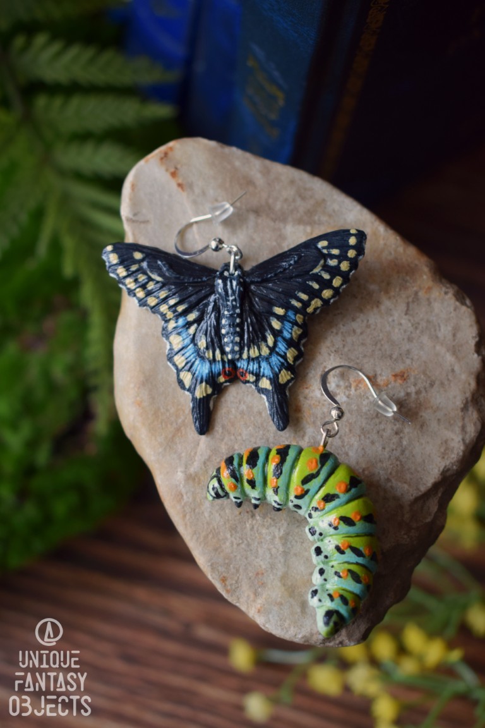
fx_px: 1212
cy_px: 364
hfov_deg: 22.6
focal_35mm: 60
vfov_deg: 33.4
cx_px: 242
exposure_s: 1/100
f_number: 5
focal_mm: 40
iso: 400
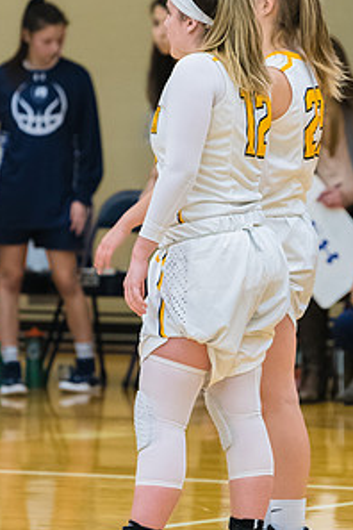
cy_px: 250
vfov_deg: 5.5
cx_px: 255
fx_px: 5515
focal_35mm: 375
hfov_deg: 3.7
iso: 3200
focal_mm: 165
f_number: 4
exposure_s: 1/400
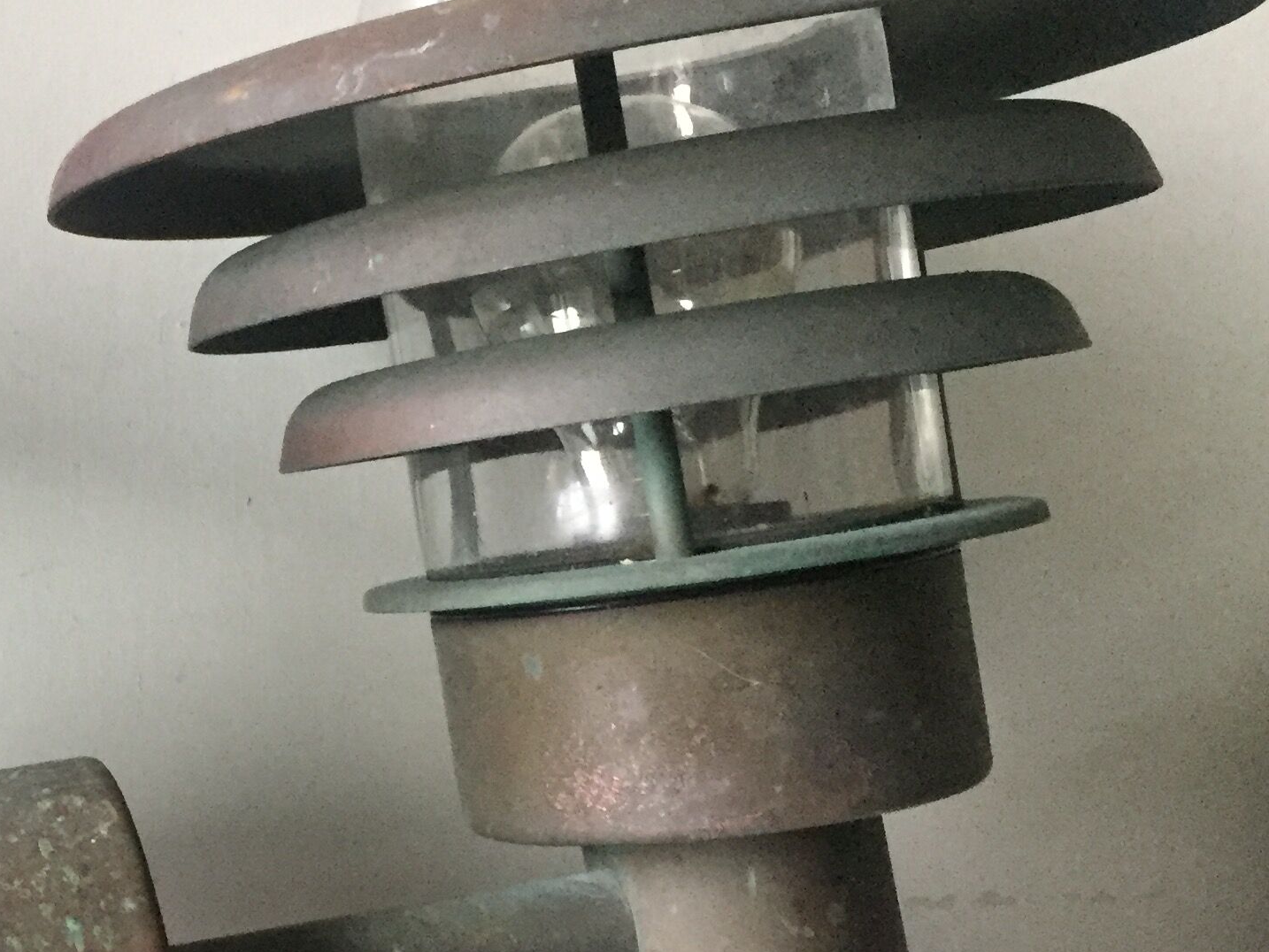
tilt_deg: -18.1
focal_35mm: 66
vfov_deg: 22.3
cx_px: -62
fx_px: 2420
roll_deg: -2.6
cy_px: 517
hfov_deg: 27.3
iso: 250
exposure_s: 1/17
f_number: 2.2
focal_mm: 4.15
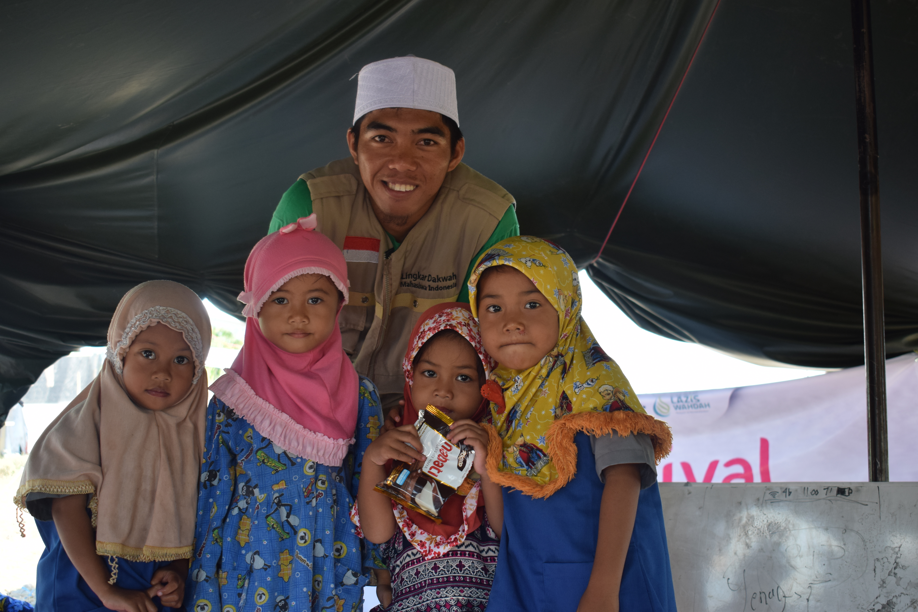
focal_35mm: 48
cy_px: 306
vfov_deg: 28.1
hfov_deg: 41.1
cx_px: 459
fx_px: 1224
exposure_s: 1/200
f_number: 4.5
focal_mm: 32
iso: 250
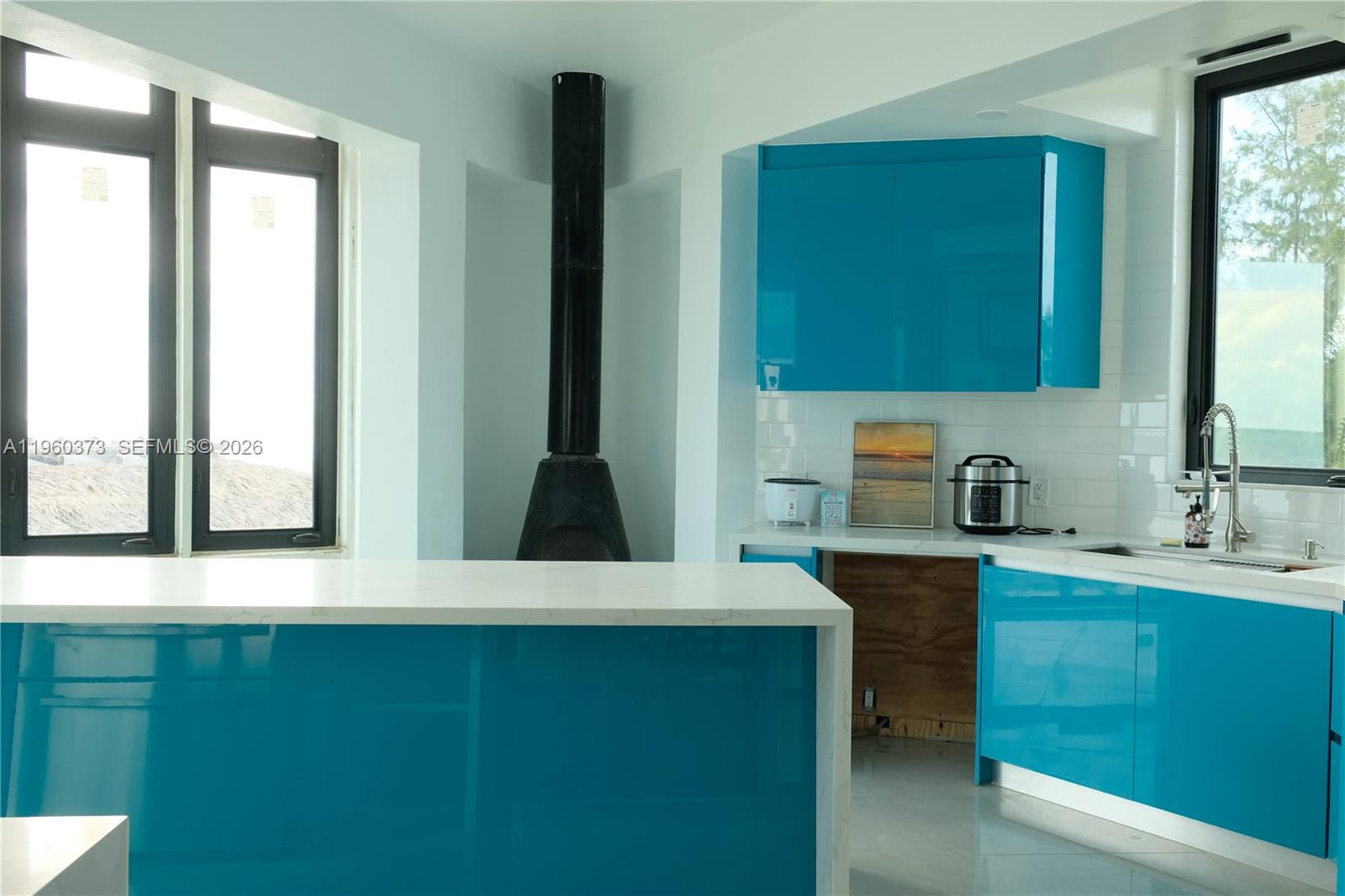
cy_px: 448
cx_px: 672
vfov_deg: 44.9
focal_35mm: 29
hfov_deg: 63.7
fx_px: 1083
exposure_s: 1/75
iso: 400
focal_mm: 19.6
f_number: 5
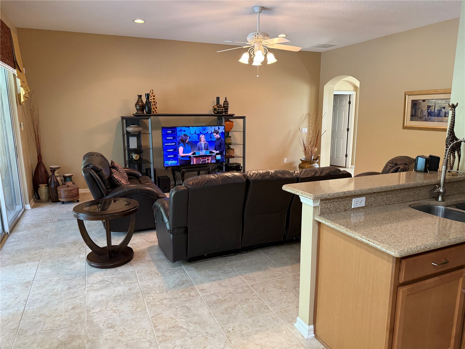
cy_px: 174
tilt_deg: -9.2
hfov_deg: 71.6
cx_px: 232
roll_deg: +0.5
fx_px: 322
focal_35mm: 24
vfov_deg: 56.8
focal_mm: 6.76
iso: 250
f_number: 1.78
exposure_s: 1/60
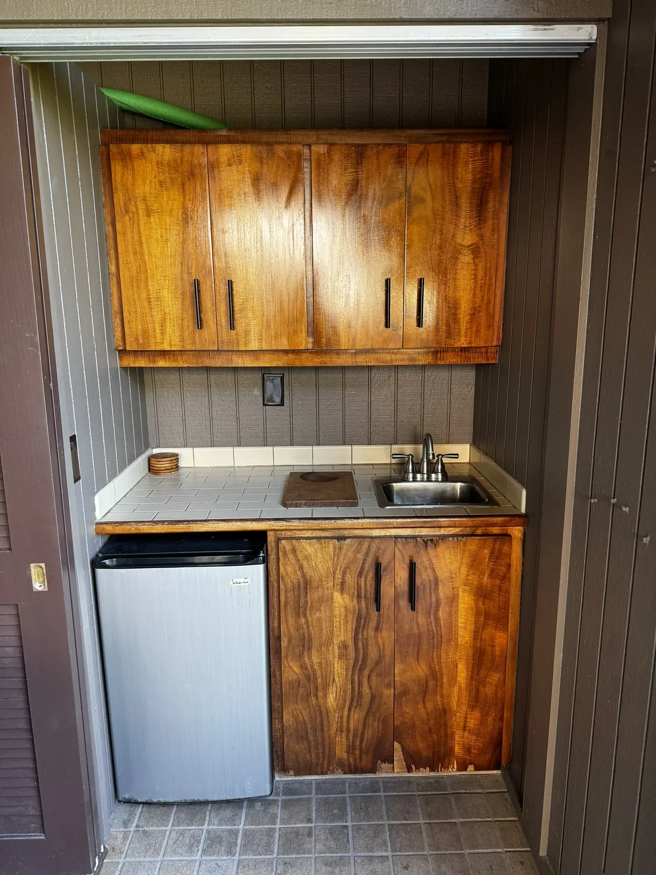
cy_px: 438
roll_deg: +1.4
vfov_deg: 71.6
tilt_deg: -11.8
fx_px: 606
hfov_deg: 56.8
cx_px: 328
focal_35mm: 24
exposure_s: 1/95
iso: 200
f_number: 1.78
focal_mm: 6.76
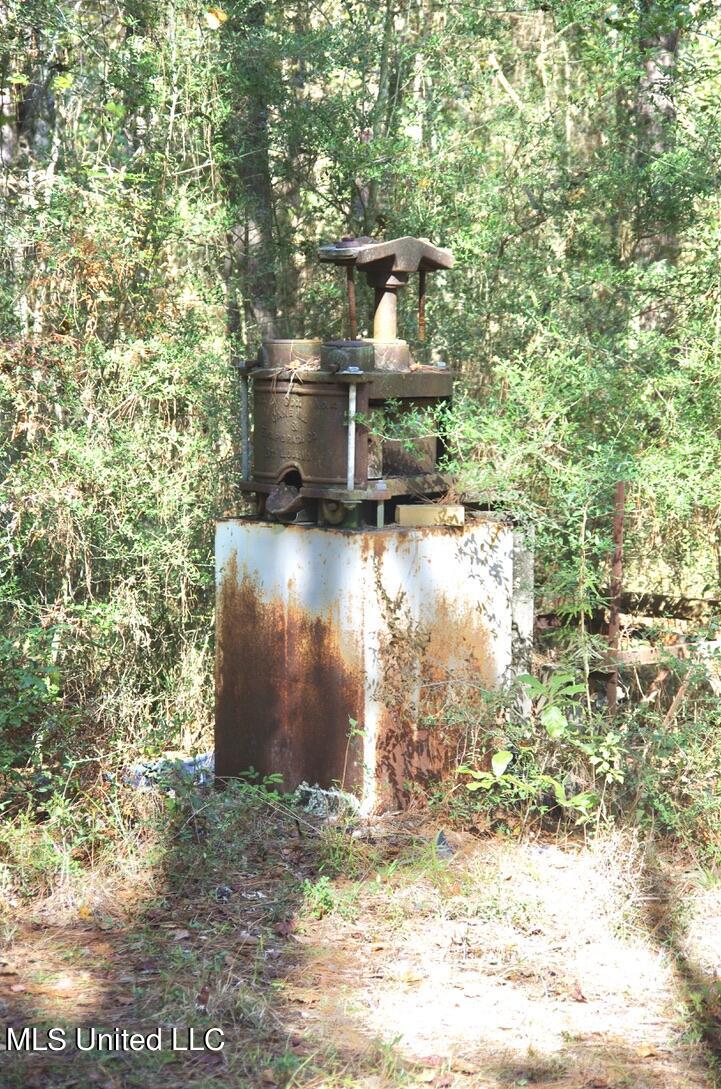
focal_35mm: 80
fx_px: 2400
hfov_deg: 17.1
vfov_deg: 25.6
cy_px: 544
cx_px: 360
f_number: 4.5
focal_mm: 53
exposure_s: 1/100
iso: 200
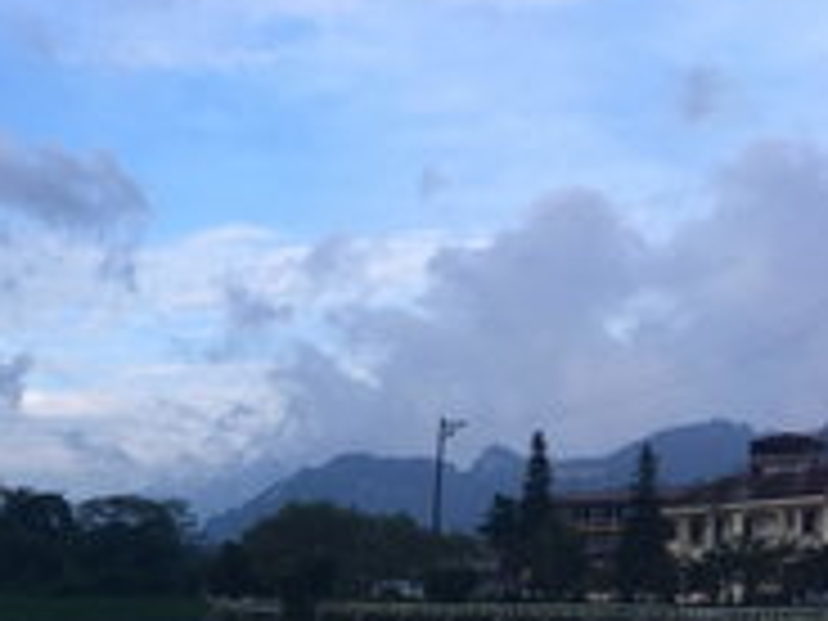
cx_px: -45
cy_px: 644
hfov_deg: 28.4
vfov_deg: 22.3
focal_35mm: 63
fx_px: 1507
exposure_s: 1/527
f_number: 2.2
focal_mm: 4.15
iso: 25
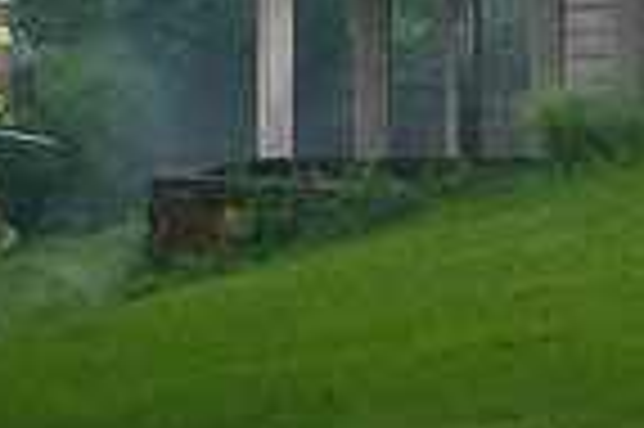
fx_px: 18958
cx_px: 648
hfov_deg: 1.9
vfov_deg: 1.3
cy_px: -343
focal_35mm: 1061
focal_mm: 200
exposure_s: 1/250
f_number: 4
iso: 10000
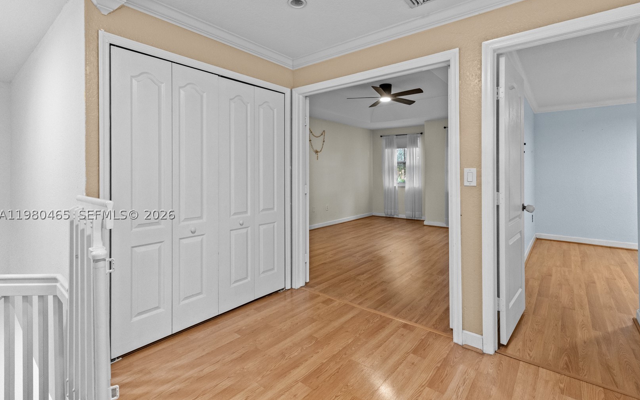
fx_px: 279
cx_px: 330
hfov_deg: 97.8
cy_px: 214
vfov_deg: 71.2
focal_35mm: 16
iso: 640
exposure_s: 1/2
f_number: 9
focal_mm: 10
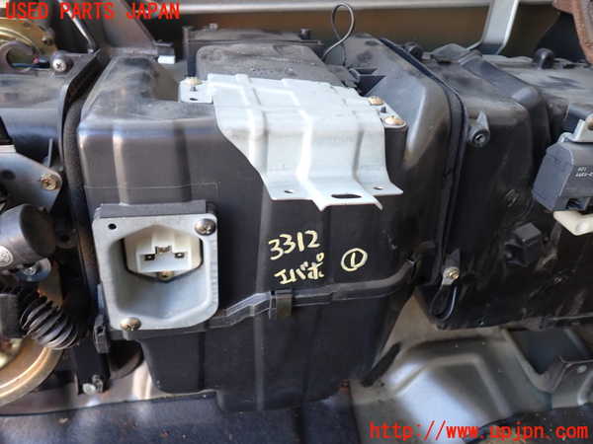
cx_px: 296
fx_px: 480
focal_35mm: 28
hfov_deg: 63.4
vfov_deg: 49.7
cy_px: 222
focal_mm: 5.05
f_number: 2.2
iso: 200
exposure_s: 1/50
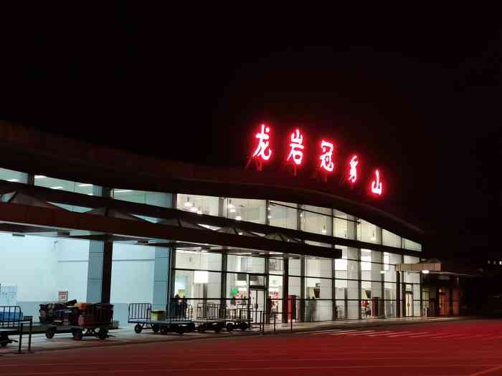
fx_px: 682
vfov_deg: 30.9
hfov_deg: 40.4
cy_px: 188
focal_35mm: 47
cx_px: 251
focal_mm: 5.56
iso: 250
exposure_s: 1/50
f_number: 1.6
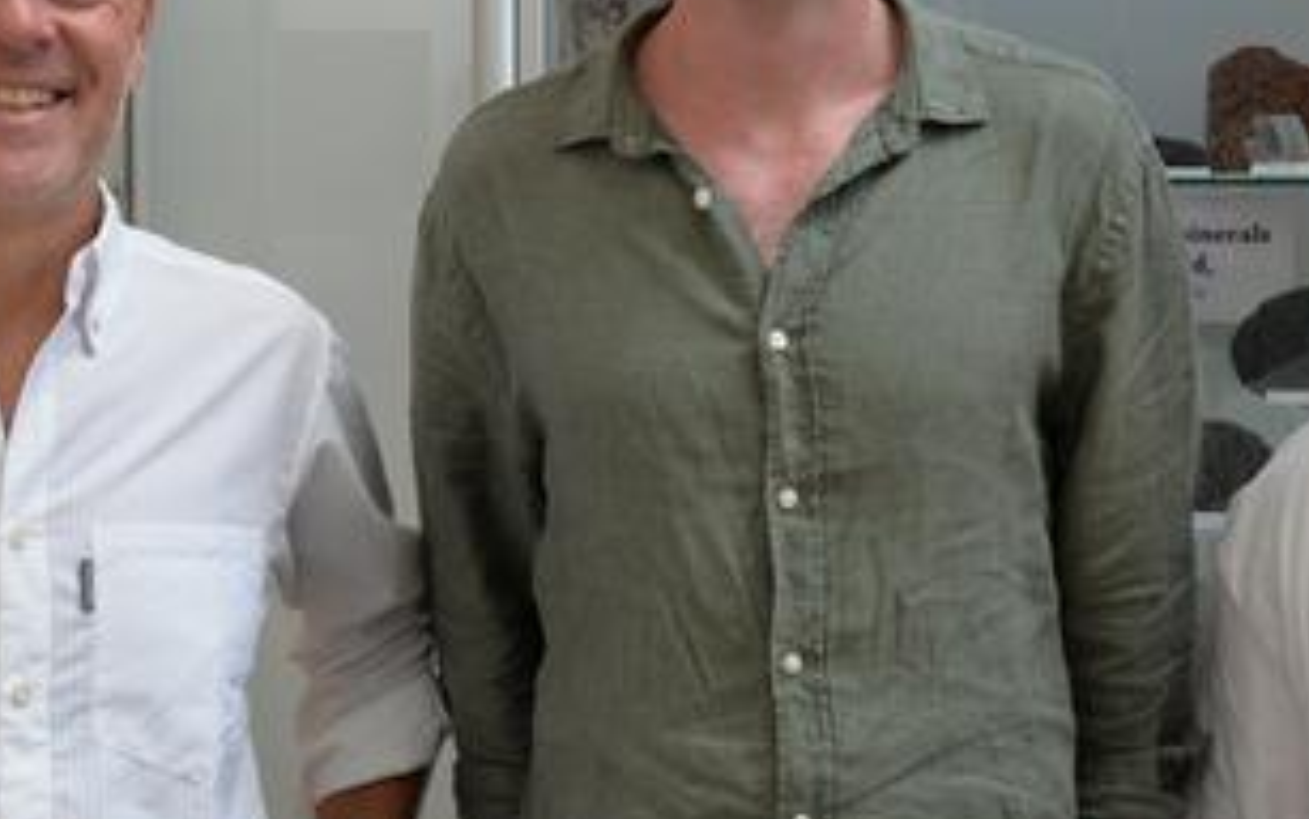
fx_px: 2819
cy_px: 309
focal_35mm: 79
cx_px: 819
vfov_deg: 16.5
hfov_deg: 26.1
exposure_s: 1/125
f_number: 5.6
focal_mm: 34
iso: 400
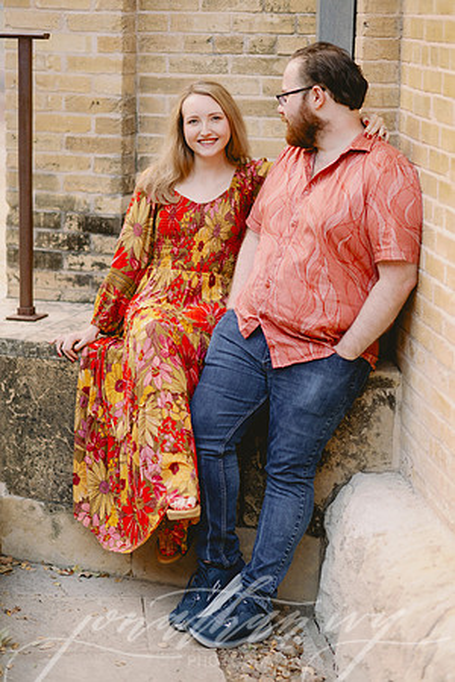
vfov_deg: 23.9
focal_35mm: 85
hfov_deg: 16.1
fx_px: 1611
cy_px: 341
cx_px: 228
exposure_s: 1/500
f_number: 2
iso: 800
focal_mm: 85
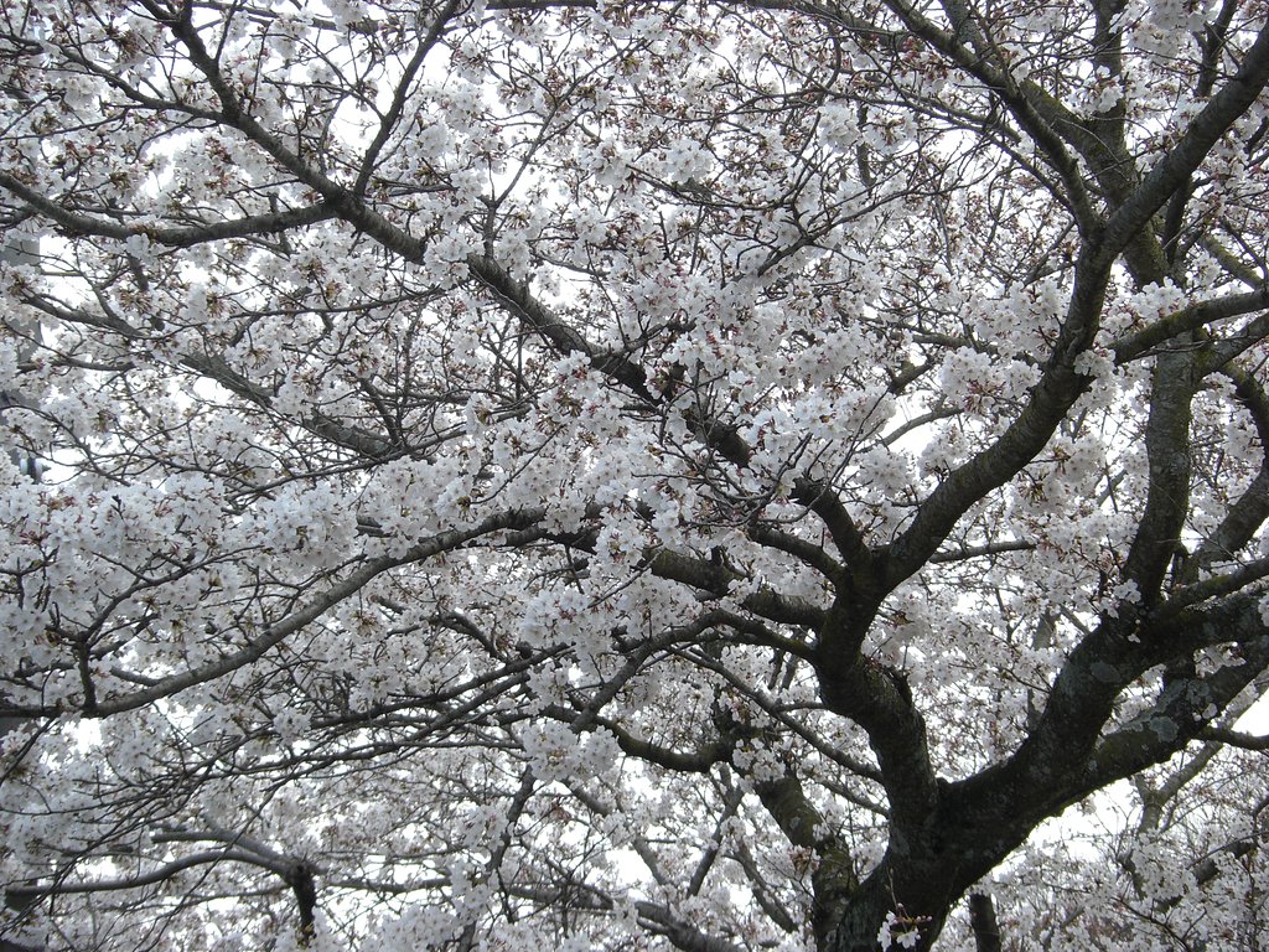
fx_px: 3483
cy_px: 476
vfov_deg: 15.6
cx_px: 634
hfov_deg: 20.7
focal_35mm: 95
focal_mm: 15.8
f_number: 4.1
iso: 50
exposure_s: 1/200
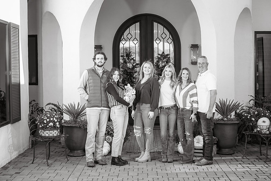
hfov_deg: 28.8
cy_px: 90
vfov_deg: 19.5
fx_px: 527
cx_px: 136
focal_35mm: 70
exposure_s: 1/250
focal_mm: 70
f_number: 7.1
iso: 400
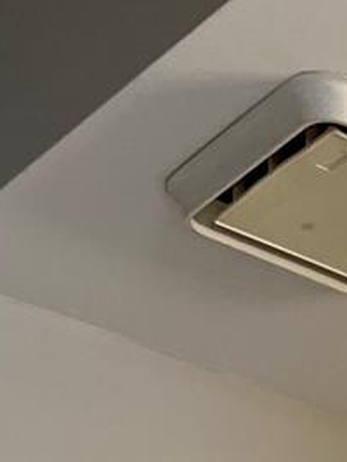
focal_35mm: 150
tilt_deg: -0.3
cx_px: 760
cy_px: 1249
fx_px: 2002
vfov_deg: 10.5
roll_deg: +0.6
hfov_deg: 9.1
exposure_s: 1/121
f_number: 1.5
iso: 100
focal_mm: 5.7
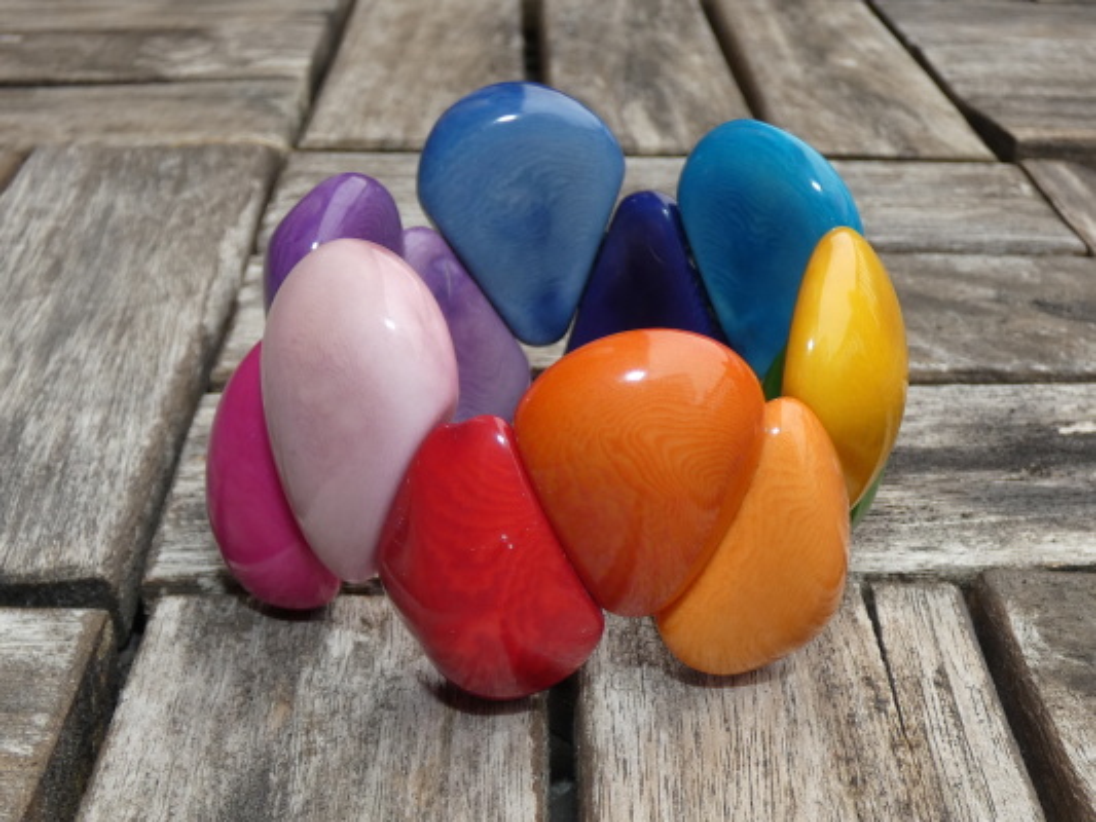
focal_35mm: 30
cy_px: 411
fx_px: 950
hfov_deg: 60.0
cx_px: 548
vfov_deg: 46.8
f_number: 3.3
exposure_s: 1/60
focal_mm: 5.3
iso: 100
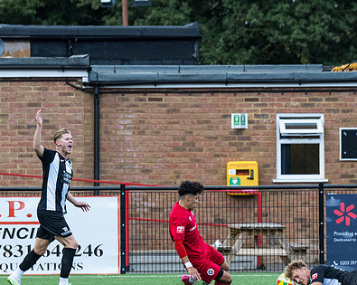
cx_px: 345
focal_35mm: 788
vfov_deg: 2.0
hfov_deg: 2.5
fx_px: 8316
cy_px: 239
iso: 500
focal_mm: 200
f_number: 4
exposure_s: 1/2000
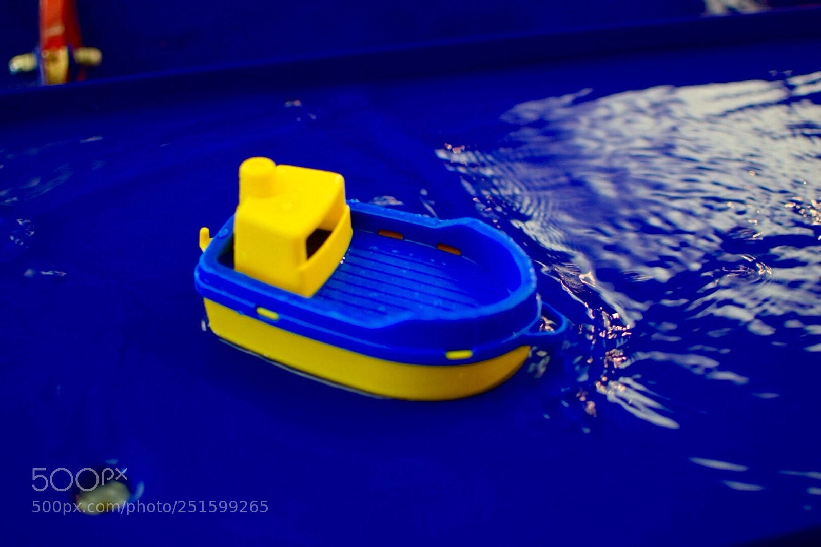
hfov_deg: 37.8
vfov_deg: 25.8
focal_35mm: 52
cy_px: 274
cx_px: 410
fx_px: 1197
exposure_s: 1/80
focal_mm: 35
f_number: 1.8
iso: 400
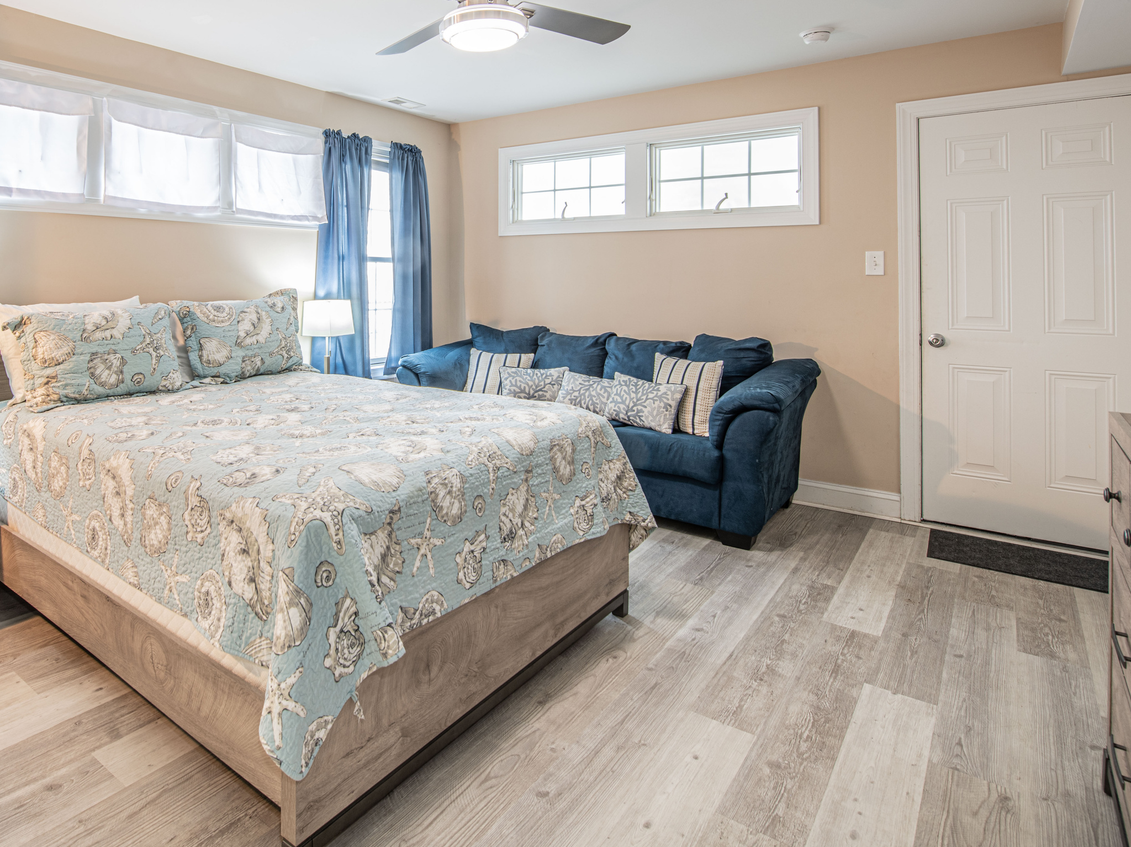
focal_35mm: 21
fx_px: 686
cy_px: 270
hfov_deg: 76.7
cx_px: 385
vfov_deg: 61.6
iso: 64
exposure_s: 2
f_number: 9
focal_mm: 14
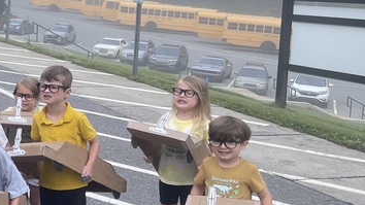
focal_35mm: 77
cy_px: 65
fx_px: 745
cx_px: -140
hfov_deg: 23.5
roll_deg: +0.0
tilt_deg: -7.5
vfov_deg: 15.6
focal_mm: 5.1
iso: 32
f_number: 1.6
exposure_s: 1/887
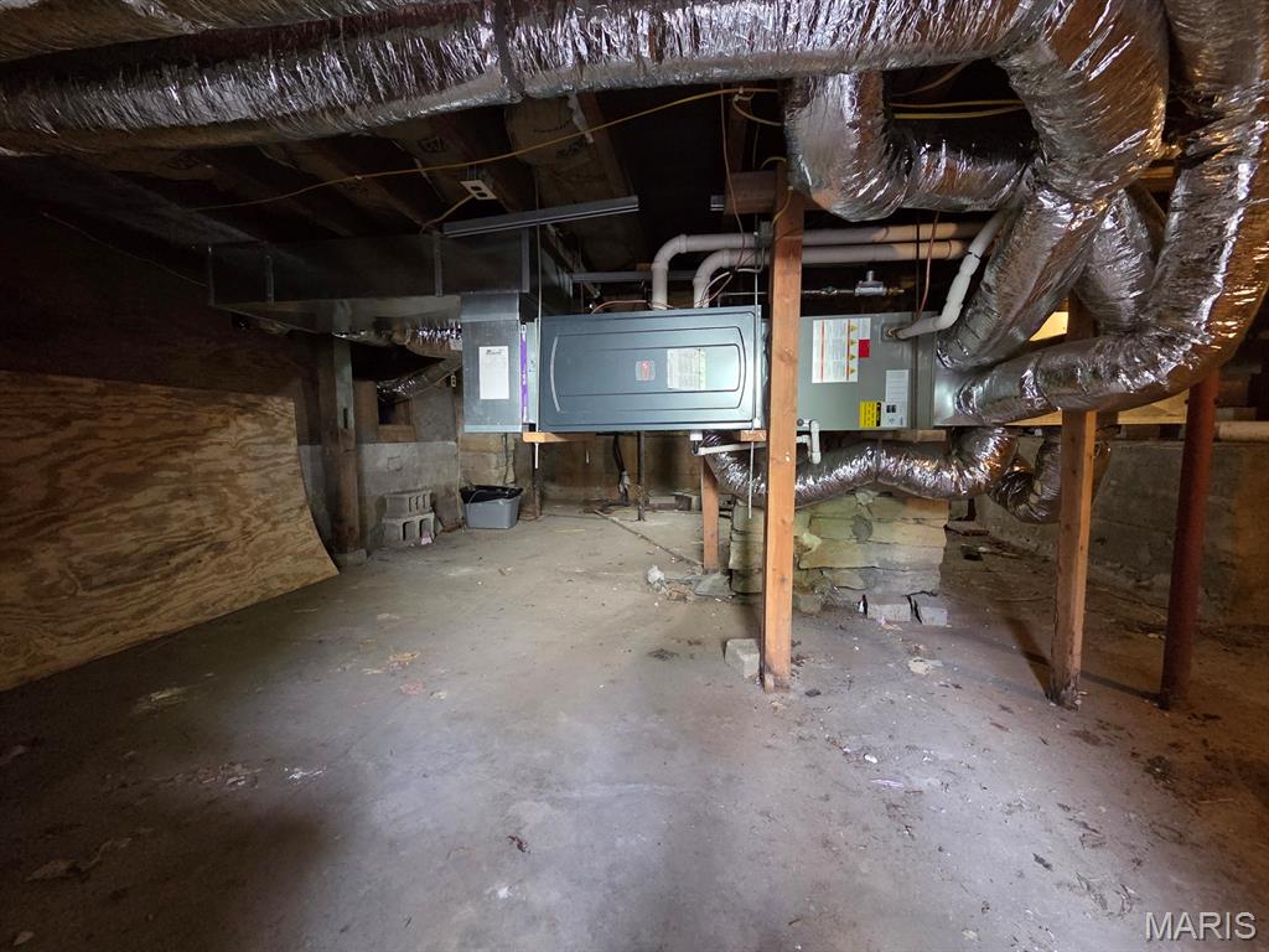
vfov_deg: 89.9
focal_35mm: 13
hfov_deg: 106.2
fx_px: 477
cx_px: 634
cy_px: 476
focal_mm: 2.2
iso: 1250
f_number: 2.2
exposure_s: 1/60
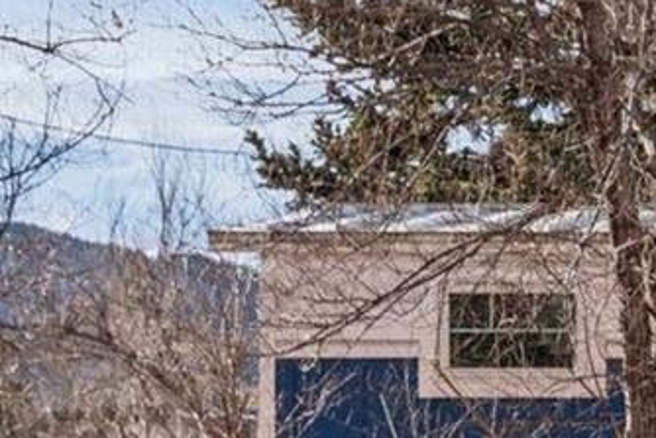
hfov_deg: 10.6
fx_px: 3318
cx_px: 1163
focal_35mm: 182
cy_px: 668
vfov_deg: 7.4
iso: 400
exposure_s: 1/1000
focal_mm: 38
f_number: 8
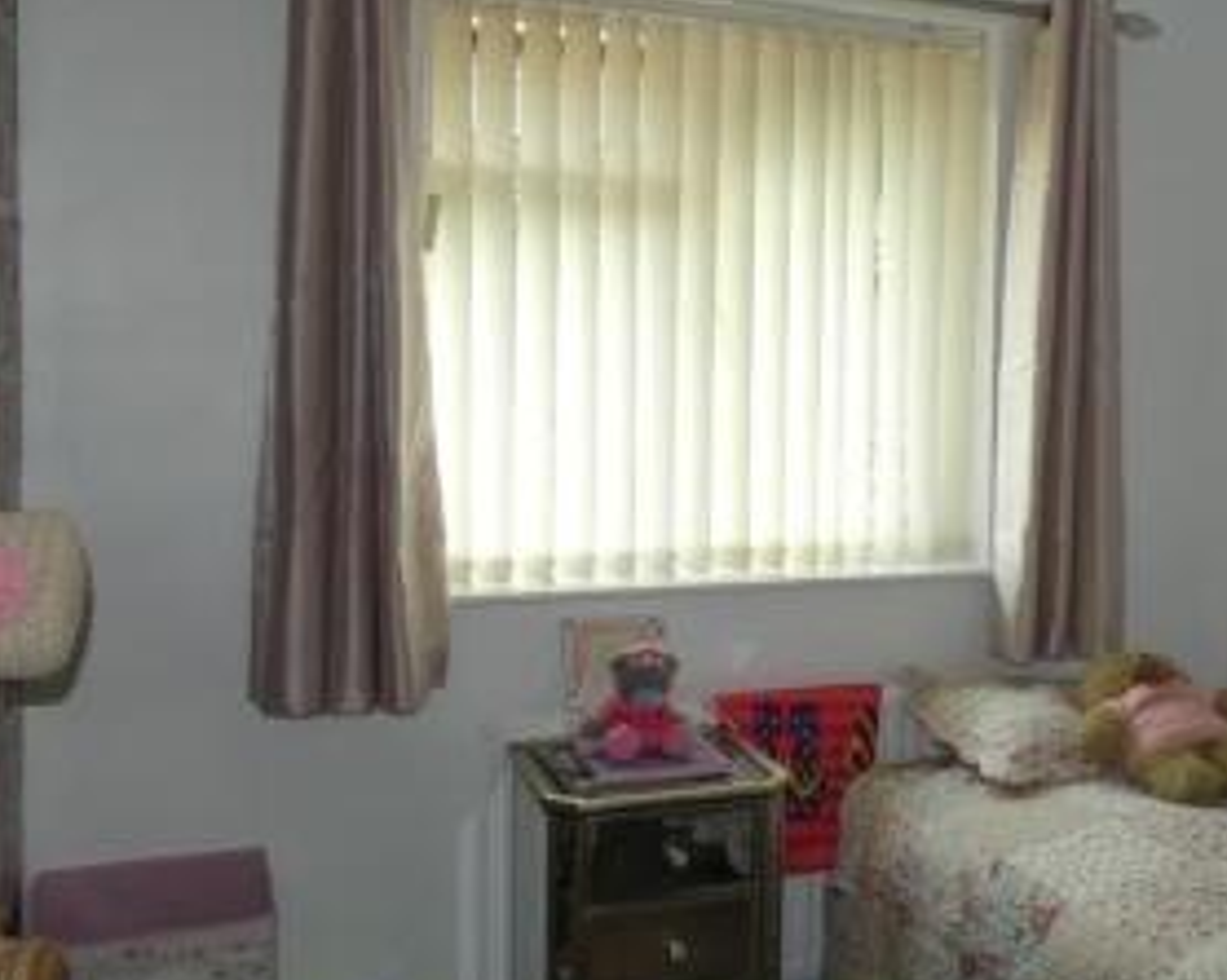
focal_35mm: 41
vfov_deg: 36.4
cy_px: 452
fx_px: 1488
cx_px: 960
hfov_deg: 43.0
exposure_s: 1/80
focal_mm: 3.6
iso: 80
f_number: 2.8
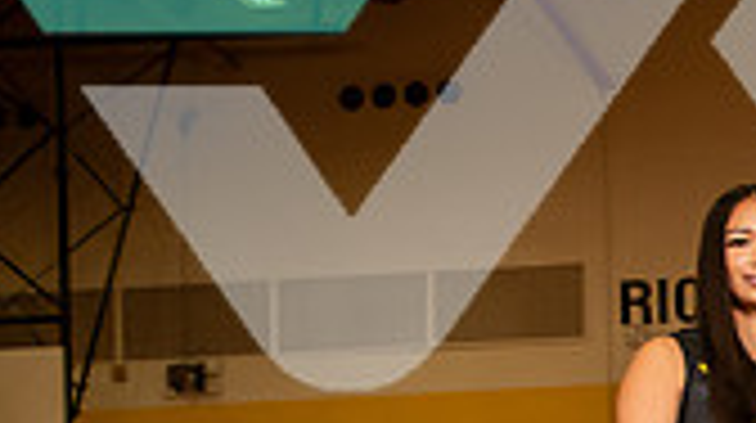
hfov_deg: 20.9
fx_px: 1742
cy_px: 695
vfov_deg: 12.9
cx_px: 1120
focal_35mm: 87
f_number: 7.1
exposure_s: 1/320
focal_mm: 24
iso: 800
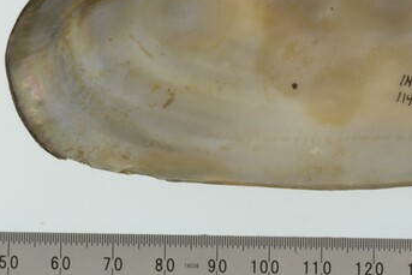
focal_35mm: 210
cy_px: -117
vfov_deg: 6.5
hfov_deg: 9.8
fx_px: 2404
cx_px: 139
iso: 100
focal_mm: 60
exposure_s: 1/10
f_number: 32
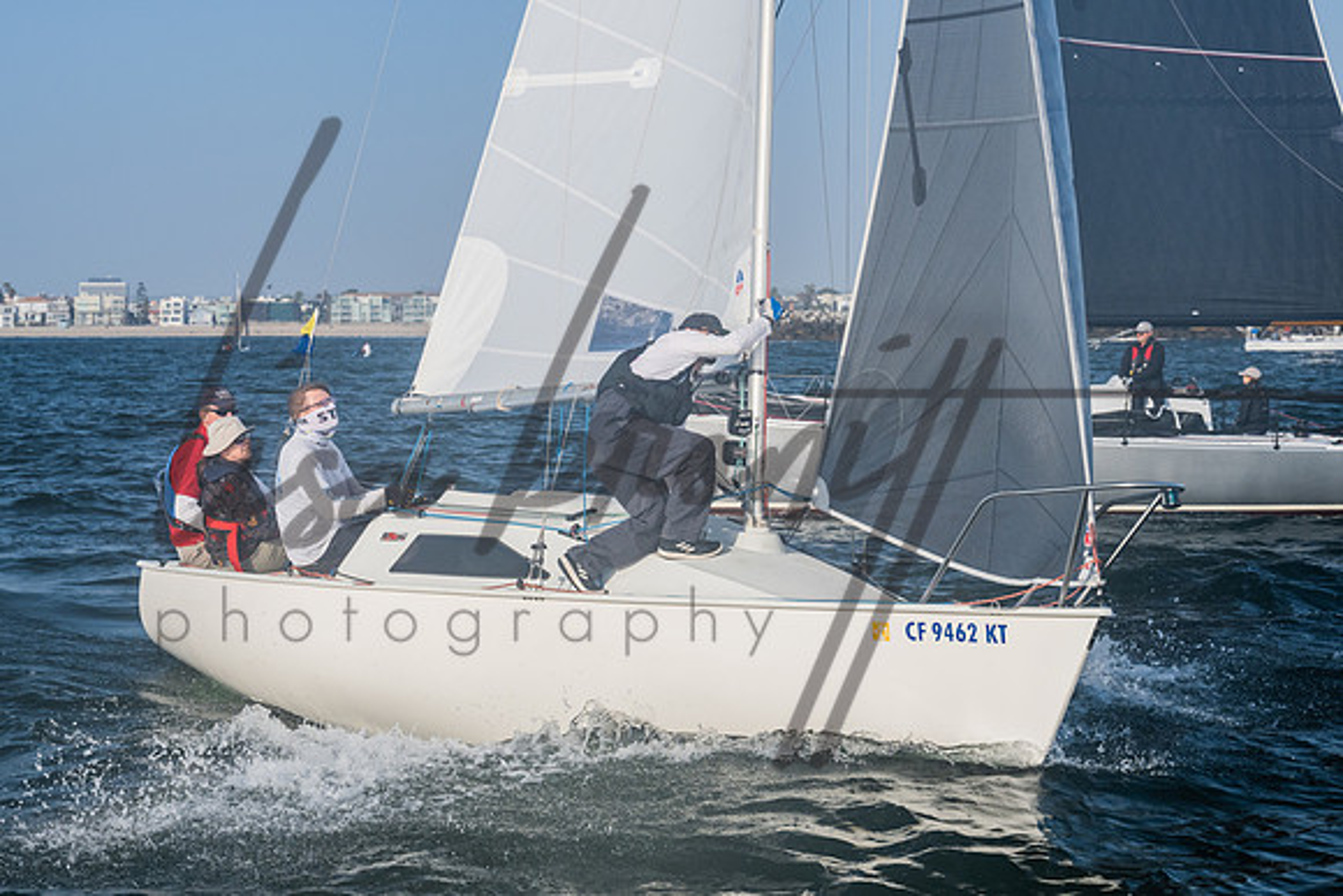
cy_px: 422
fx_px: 2892
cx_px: 557
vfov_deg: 17.6
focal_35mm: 77
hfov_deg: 26.1
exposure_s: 1/800
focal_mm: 65
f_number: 8
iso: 400
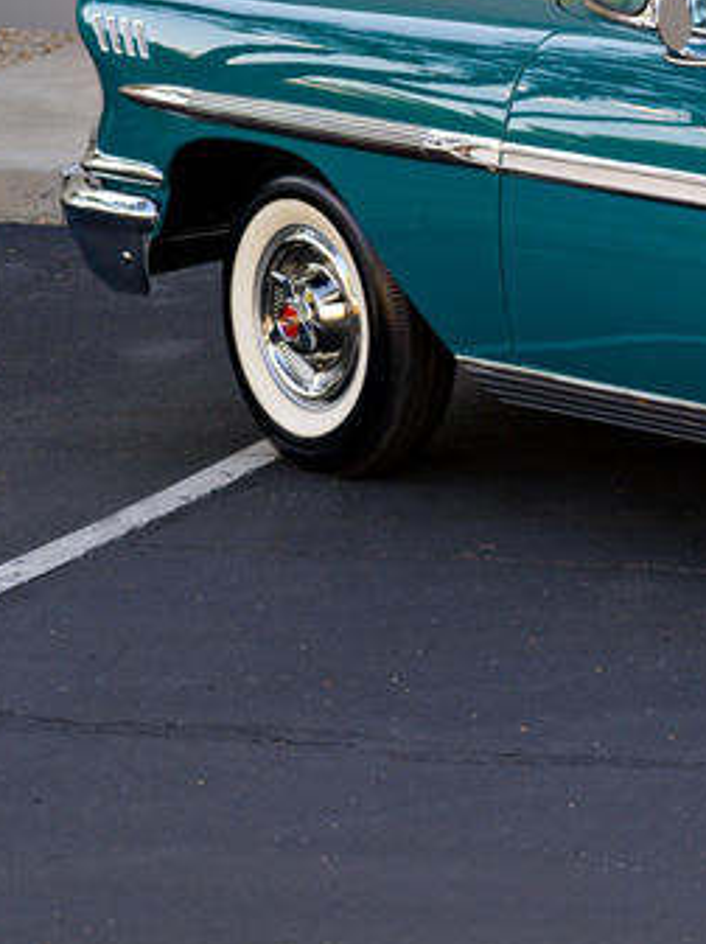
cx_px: 1317
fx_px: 5449
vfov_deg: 9.9
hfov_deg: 7.2
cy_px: 150
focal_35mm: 200
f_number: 7.1
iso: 450
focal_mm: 70
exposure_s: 1/80
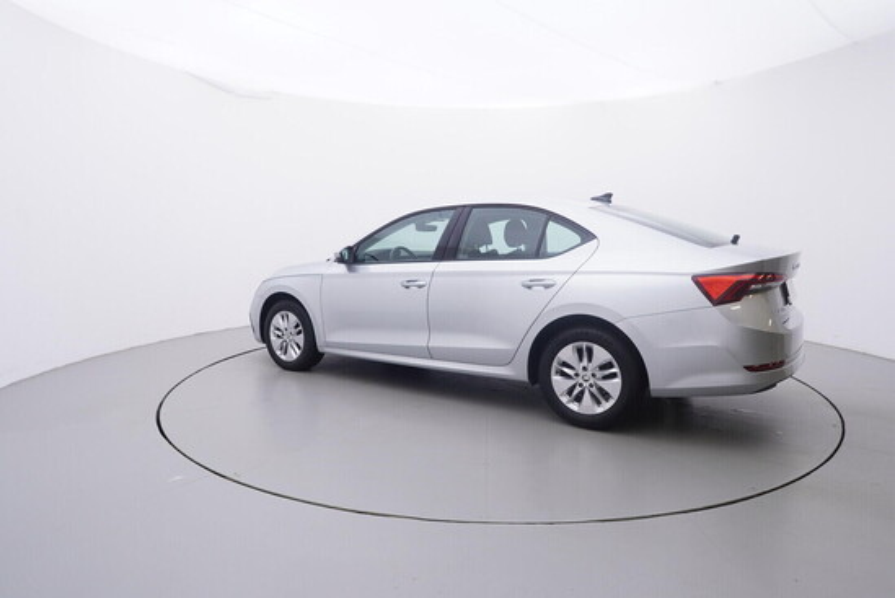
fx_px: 560
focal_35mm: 22
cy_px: 299
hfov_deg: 77.3
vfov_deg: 56.2
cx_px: 448
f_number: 5
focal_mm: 15
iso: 200
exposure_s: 1/80
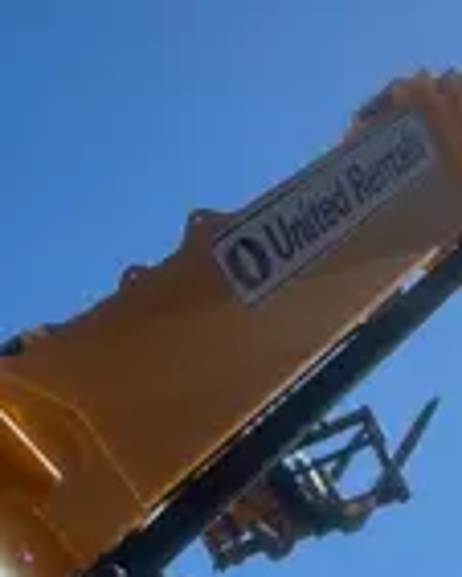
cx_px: 307
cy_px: 874
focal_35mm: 71
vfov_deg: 22.0
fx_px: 1212
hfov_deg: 21.5
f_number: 2.2
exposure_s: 1/1672
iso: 50
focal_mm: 2.22
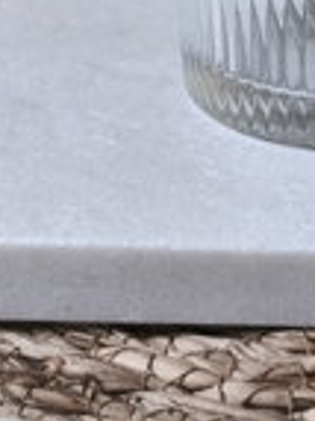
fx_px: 2090
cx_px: 383
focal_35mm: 172
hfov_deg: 8.5
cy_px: -355
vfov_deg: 10.7
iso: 200
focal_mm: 6.14
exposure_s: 1/100
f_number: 1.65
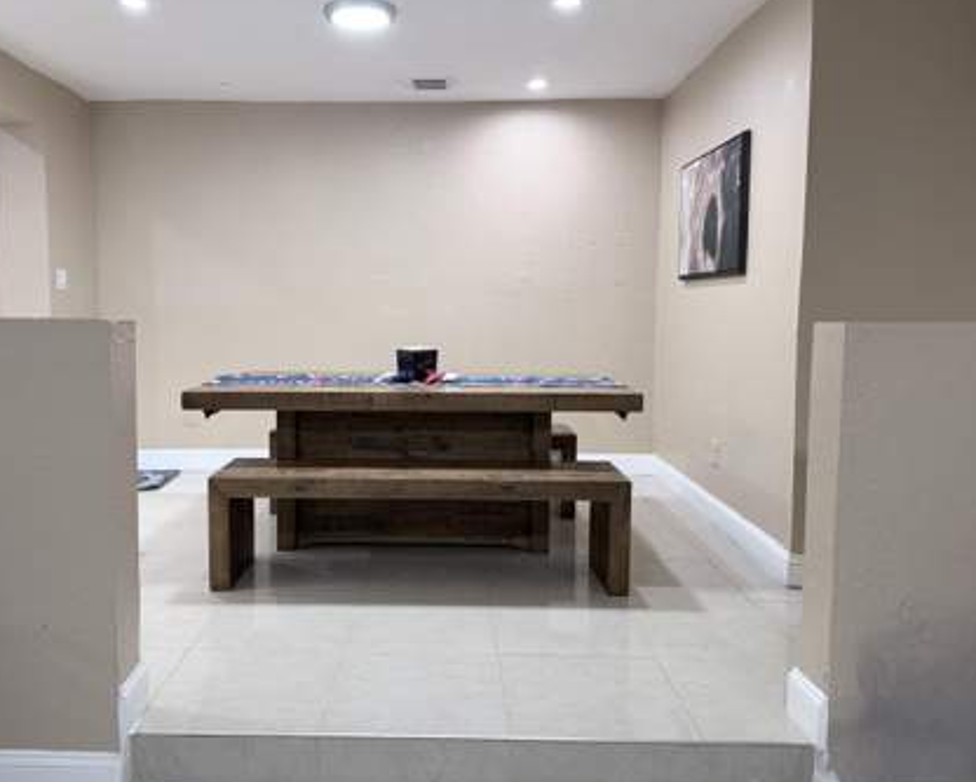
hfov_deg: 63.8
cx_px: 427
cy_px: 370
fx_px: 780
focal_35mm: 27
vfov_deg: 53.2
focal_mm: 6.76
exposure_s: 1/60
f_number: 1.78
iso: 200
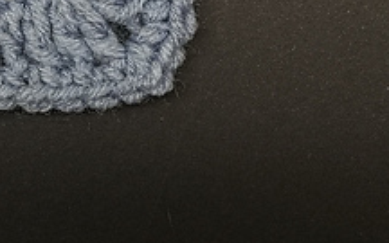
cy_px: -148
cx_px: -108
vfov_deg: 11.0
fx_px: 1198
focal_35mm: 113
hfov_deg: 17.4
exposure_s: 1/50
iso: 80
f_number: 1.8
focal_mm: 3.95
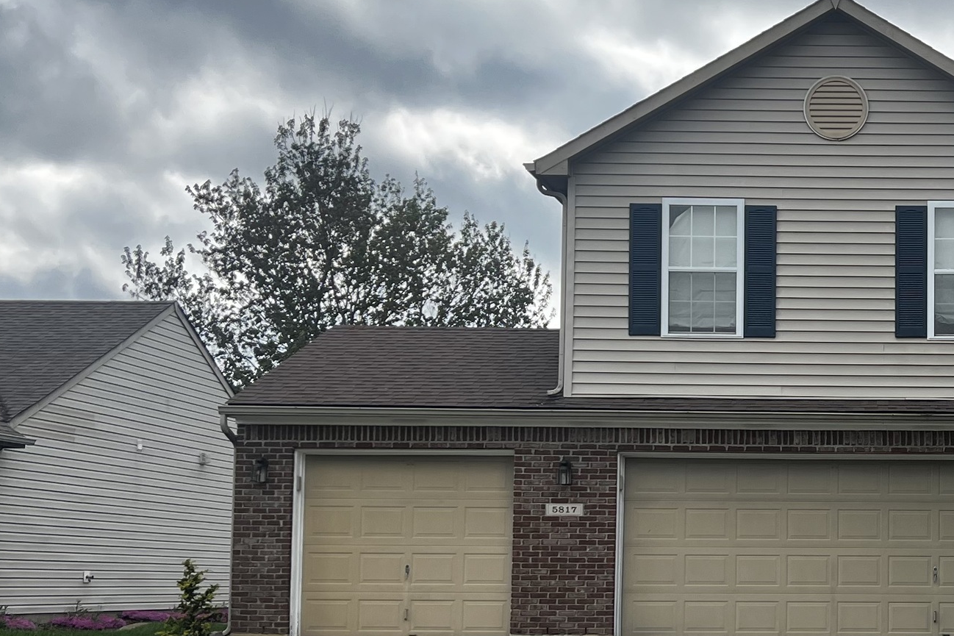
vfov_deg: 21.0
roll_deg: -0.5
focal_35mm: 64
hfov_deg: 29.5
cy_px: 499
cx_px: 934
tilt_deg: +2.5
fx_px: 1696
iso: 50
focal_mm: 5.7
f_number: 1.5
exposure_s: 1/2008
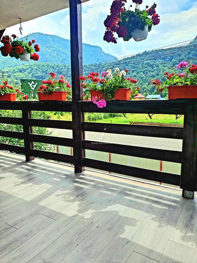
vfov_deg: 67.3
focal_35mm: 26
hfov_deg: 53.1
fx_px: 197
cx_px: 98
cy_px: 132
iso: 50
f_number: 2.4
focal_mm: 4.32
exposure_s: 1/1429
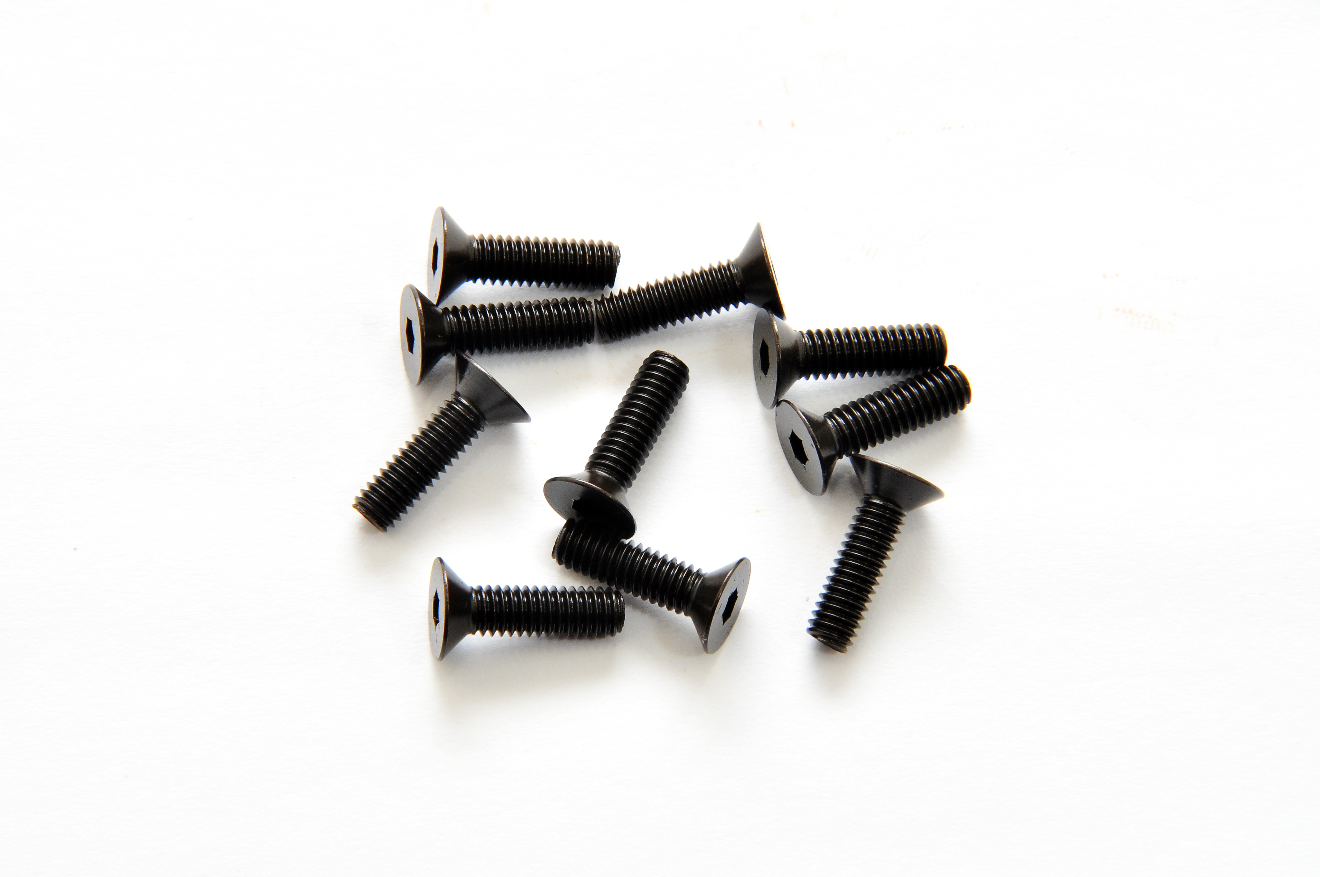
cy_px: 438
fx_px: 10987
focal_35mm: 300
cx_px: 660
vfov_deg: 4.6
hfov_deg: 6.9
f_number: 22
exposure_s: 1/60
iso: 400
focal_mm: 200
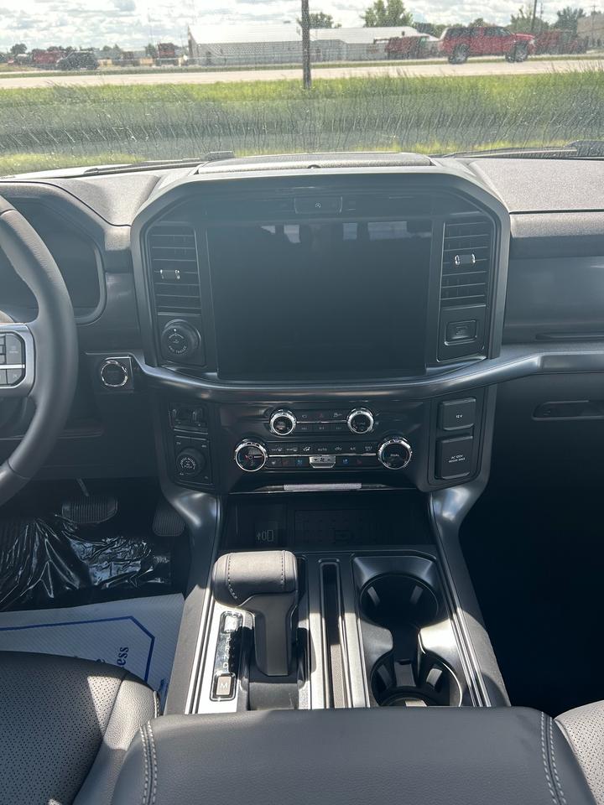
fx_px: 605
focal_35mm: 26
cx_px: 302
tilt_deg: -30.8
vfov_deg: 67.3
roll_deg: -0.7
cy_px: 402
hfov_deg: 53.1
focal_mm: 5.7
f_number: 1.5
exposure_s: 1/482
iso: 50
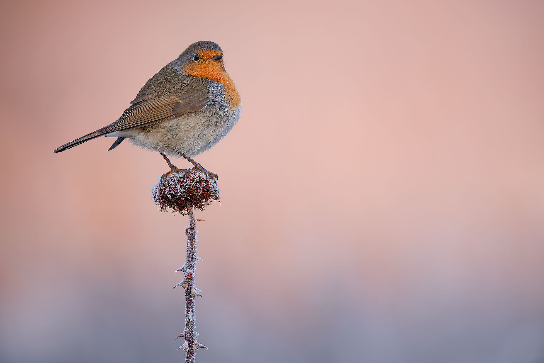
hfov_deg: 3.6
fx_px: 8703
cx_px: 272
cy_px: 182
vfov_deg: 2.4
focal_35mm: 576
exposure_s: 1/400
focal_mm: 576
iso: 800
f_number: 6.3
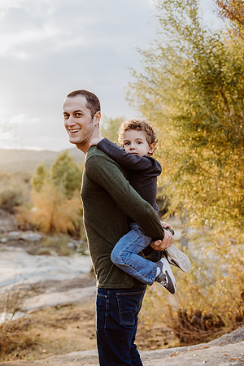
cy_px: 183
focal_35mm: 50
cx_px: 122
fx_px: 508
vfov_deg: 39.6
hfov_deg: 27.0
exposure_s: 1/500
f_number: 3.2
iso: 400
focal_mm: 50
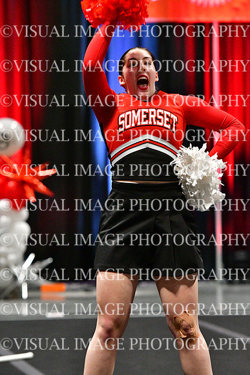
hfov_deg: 6.1
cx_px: 125
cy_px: 188
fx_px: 2342
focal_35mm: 225
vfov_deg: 9.1
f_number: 4
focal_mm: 150
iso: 5000
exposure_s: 1/400
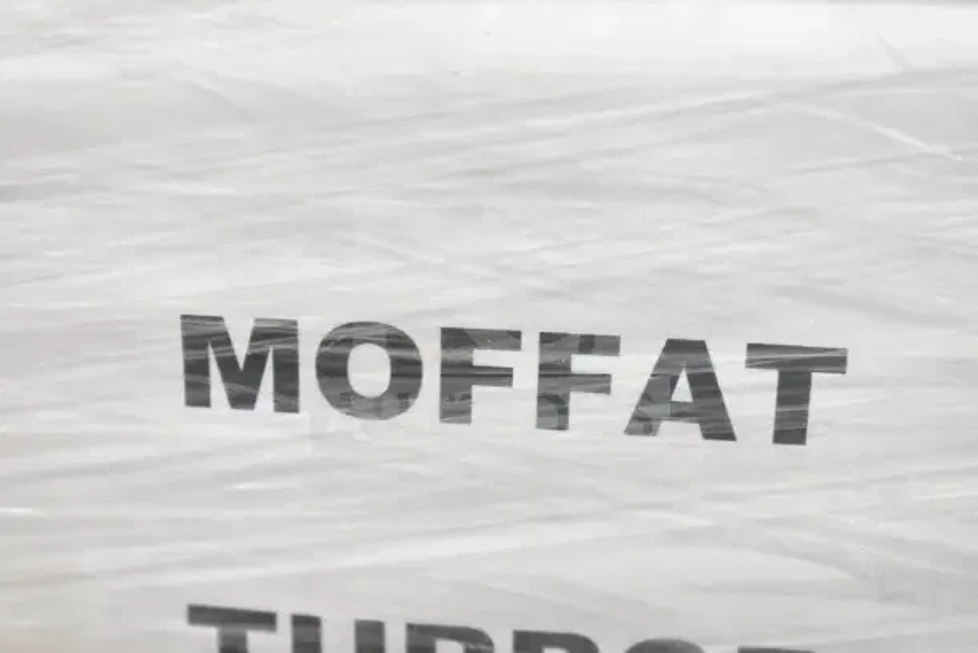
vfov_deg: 18.2
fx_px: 2038
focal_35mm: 75
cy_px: 326
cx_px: 489
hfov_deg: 27.0
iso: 2200
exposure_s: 1/80
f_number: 5.6
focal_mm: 50
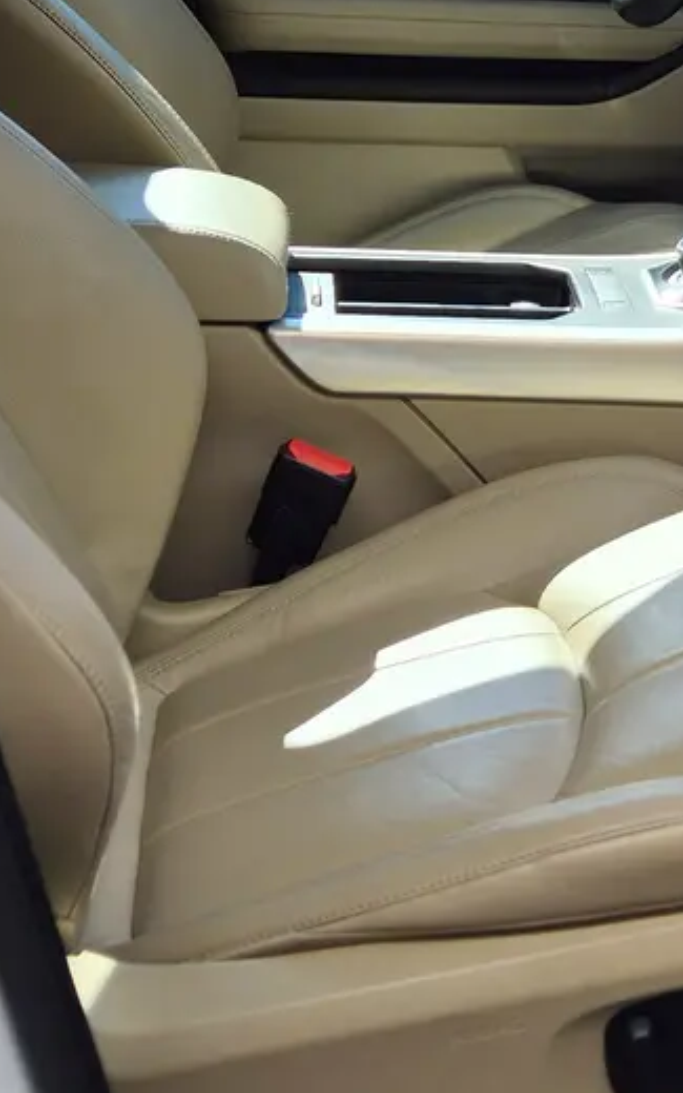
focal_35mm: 78
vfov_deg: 26.4
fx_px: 2323
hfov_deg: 16.1
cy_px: 403
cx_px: 806
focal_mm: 5.4
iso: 25
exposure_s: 1/684
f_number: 1.8
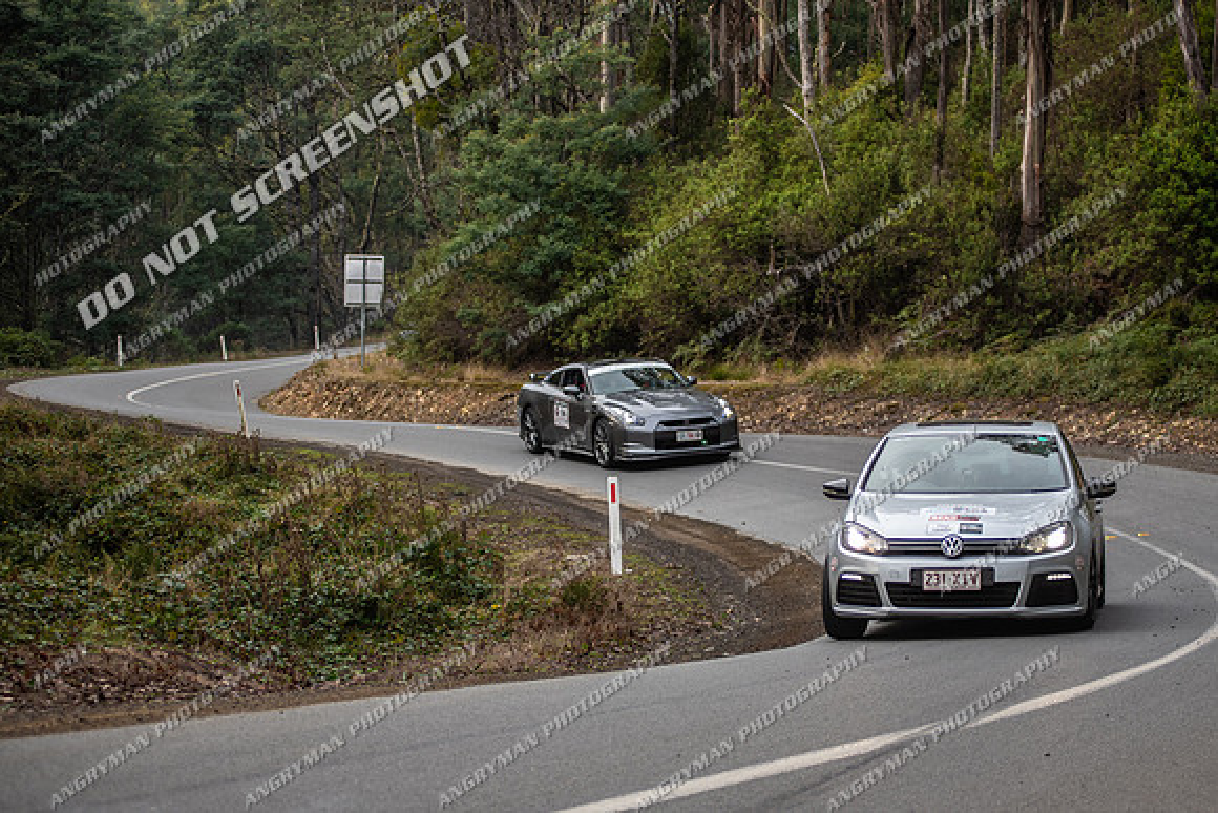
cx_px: 702
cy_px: 443
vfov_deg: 14.8
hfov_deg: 22.1
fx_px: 3122
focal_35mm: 92
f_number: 2.8
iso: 400
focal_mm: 80
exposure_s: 1/640
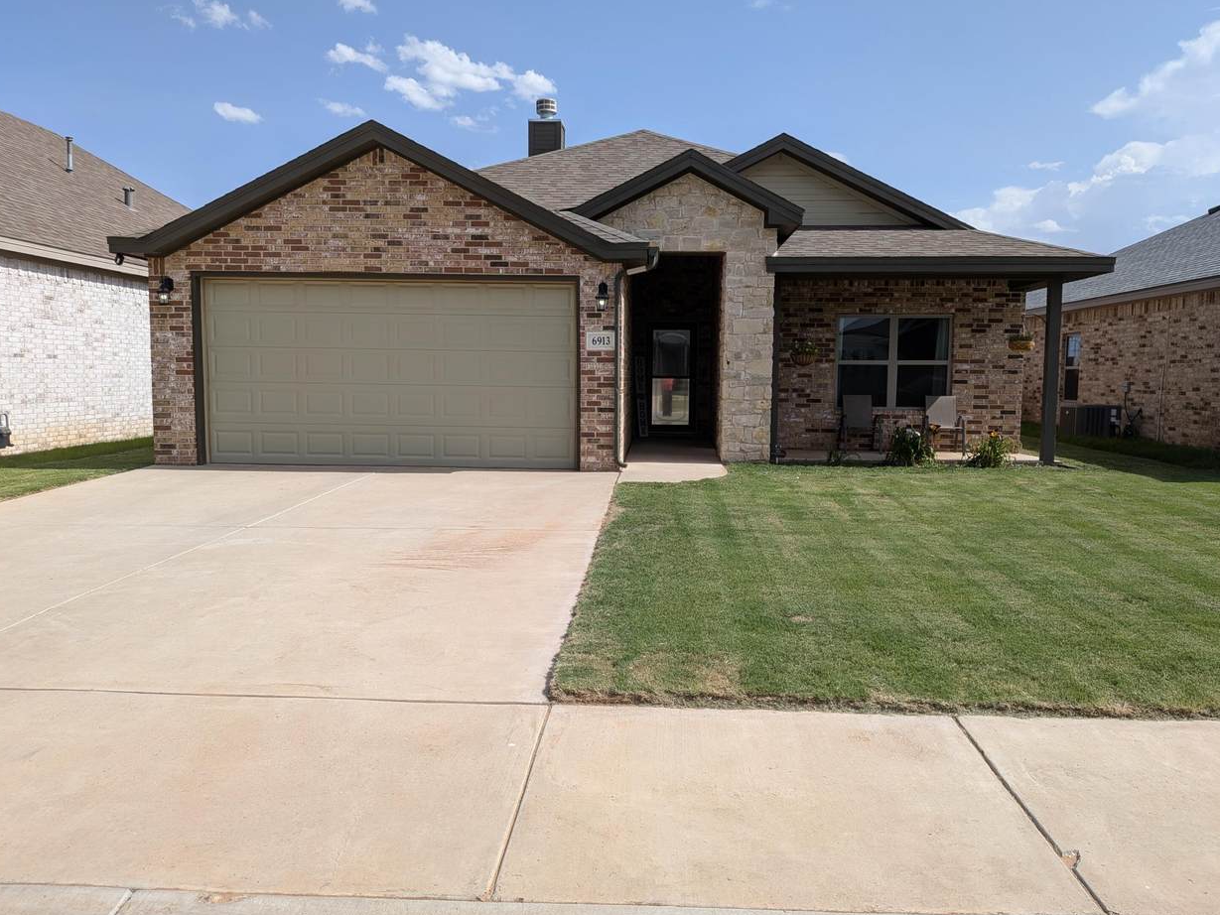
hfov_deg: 69.4
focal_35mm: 25
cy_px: 443
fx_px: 881
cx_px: 624
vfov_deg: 54.9
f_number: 1.7
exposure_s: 1/1802
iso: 32
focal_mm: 4.53
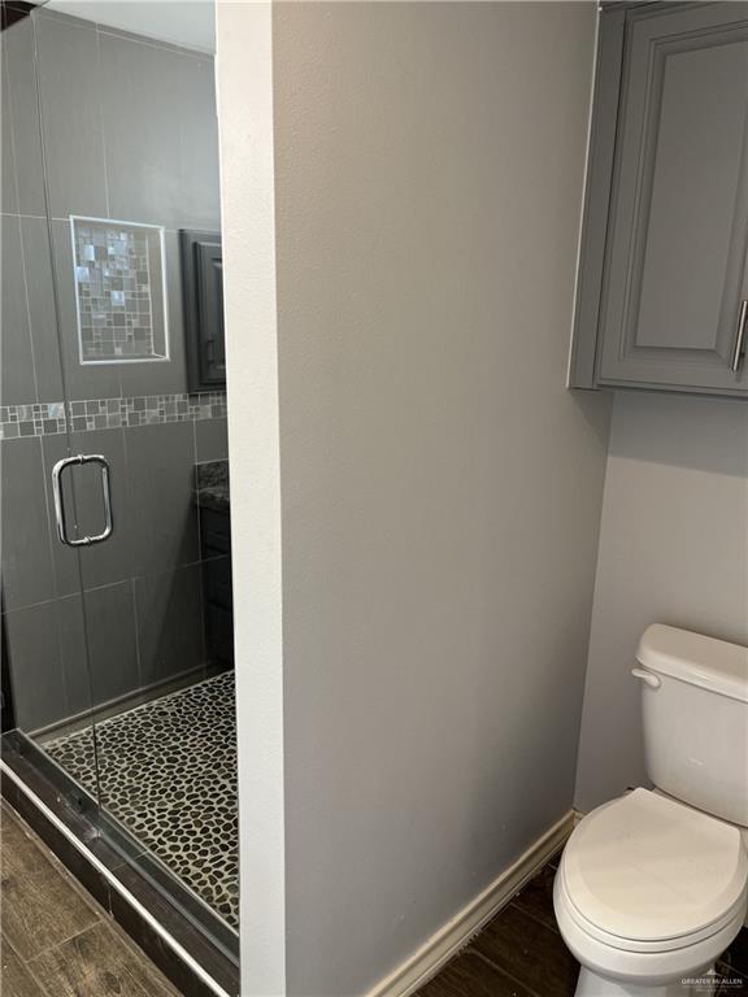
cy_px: 498
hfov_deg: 53.1
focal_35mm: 26
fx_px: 749
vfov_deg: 67.3
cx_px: 374
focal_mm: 5.1
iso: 80
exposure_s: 1/60
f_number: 1.6
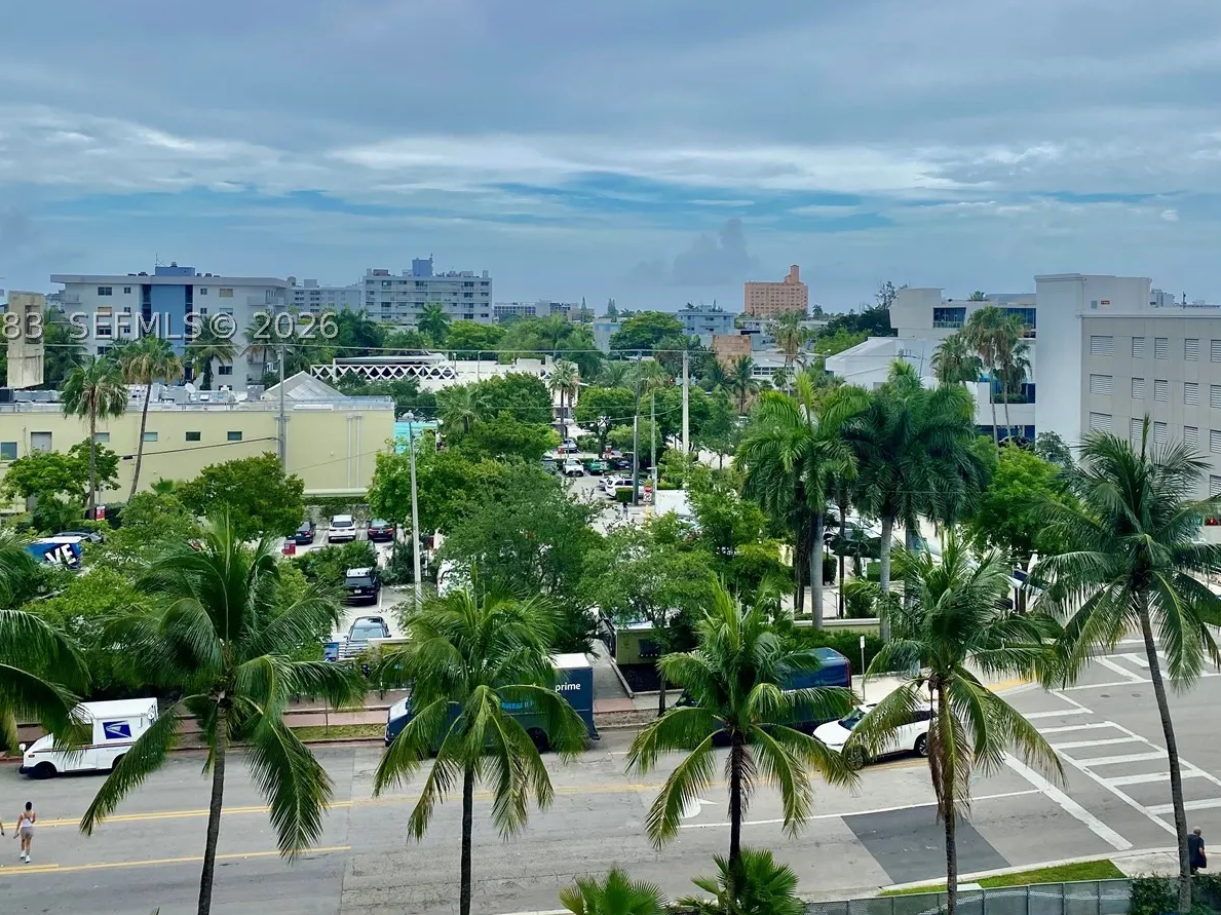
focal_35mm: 35
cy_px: 326
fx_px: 1234
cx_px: 654
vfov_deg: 40.3
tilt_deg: +0.3
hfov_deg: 52.6
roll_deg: -0.8
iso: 32
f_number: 1.8
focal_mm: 4.25
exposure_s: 1/1608
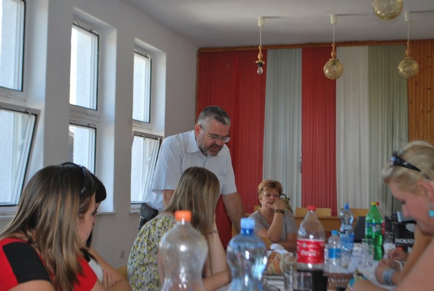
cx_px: 217
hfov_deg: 33.4
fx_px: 724
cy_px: 146
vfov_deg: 22.7
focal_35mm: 60
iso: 200
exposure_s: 1/60
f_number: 5.3
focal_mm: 40
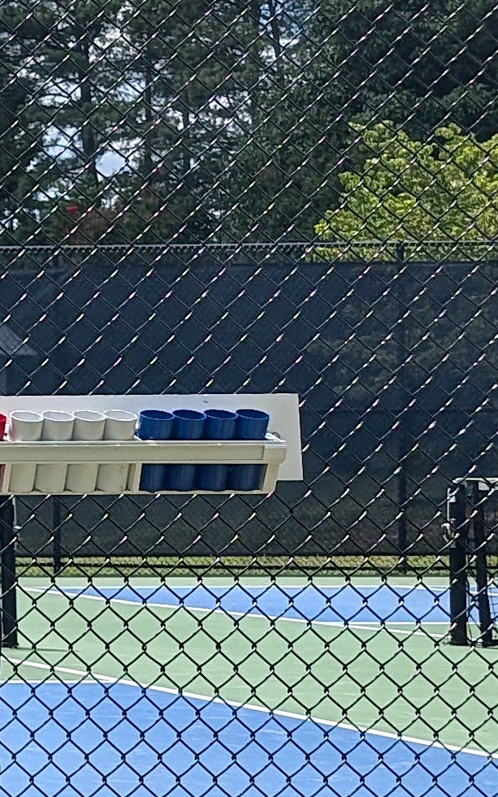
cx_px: -1149
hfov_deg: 9.1
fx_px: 2302
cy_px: 438
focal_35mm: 106
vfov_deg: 19.6
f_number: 1.68
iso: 23
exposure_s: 1/2024
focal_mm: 6.9
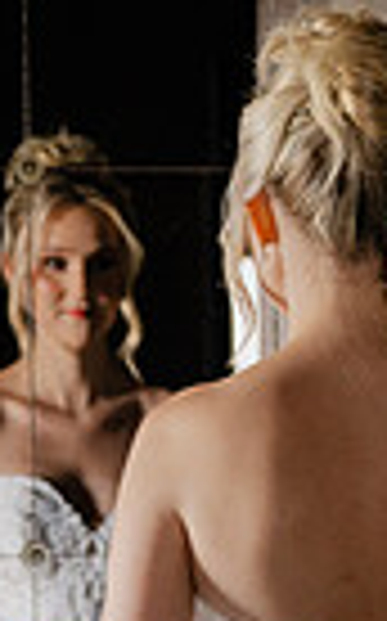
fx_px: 2807
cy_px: 616
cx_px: 220
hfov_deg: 7.9
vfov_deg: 12.5
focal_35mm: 166
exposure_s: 1/160
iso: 1600
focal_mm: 50
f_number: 2.8
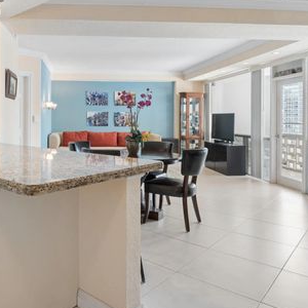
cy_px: 115
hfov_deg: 54.0
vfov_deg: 55.0
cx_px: 92
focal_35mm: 29
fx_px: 292
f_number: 8
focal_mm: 16
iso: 250
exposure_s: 1/60
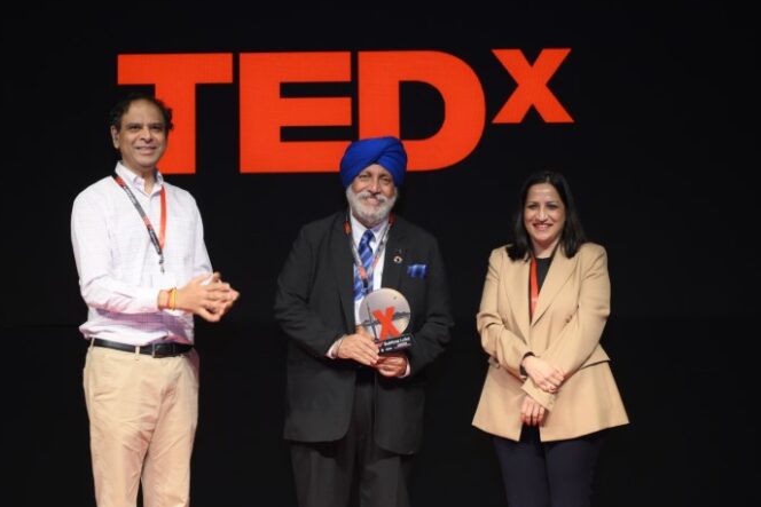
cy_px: 258
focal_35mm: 66
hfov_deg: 30.5
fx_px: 1395
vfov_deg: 20.6
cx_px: 375
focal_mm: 42
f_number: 4
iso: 800
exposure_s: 1/80
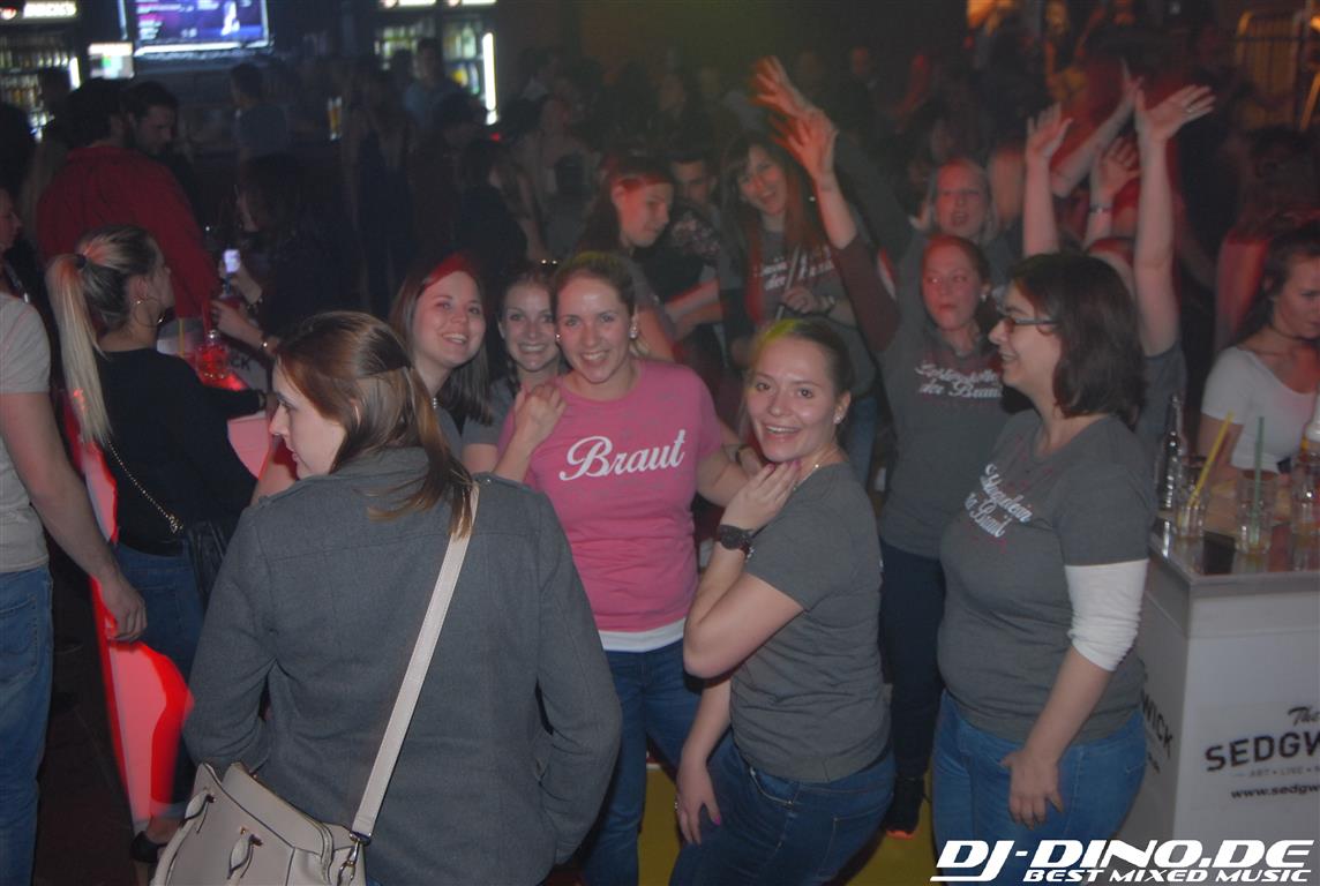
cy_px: 443
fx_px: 1543
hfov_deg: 46.3
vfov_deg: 32.0
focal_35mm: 42
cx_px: 660
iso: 400
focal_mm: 28
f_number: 5.6
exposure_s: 1/6
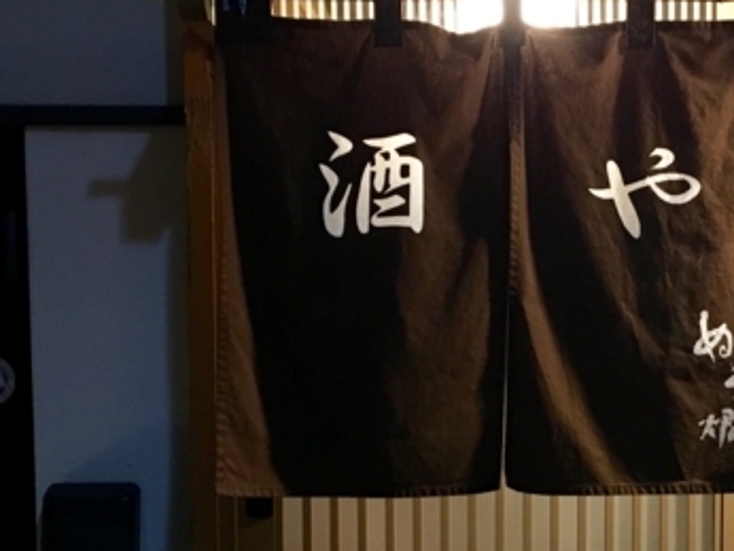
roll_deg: -0.2
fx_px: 1422
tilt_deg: -3.6
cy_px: 434
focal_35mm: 67
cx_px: 532
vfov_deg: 21.7
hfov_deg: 28.6
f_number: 2.2
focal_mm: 4.15
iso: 200
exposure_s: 1/17
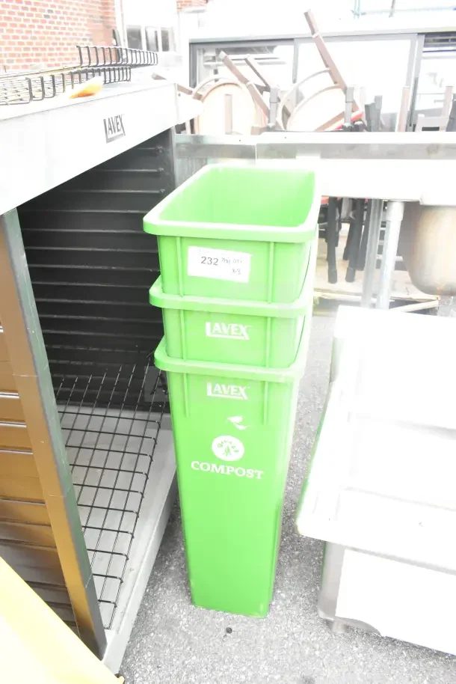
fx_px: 513
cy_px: 342
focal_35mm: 27
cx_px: 228
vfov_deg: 67.4
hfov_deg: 48.0
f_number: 6.3
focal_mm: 18
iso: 1600
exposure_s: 1/160
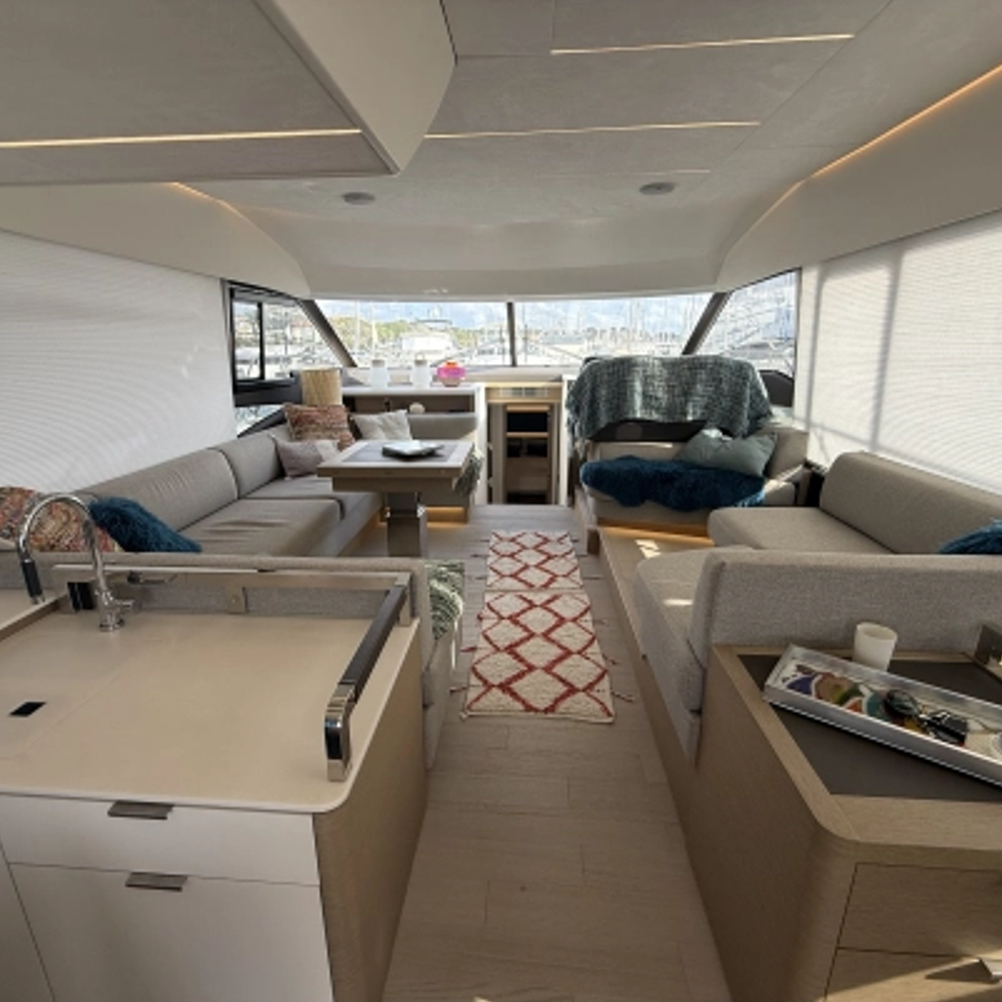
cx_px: 487
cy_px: 513
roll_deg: +0.7
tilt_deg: -16.3
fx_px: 557
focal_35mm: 17
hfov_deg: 83.9
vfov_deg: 84.0
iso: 64
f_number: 2.2
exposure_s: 1/276
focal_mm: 2.22
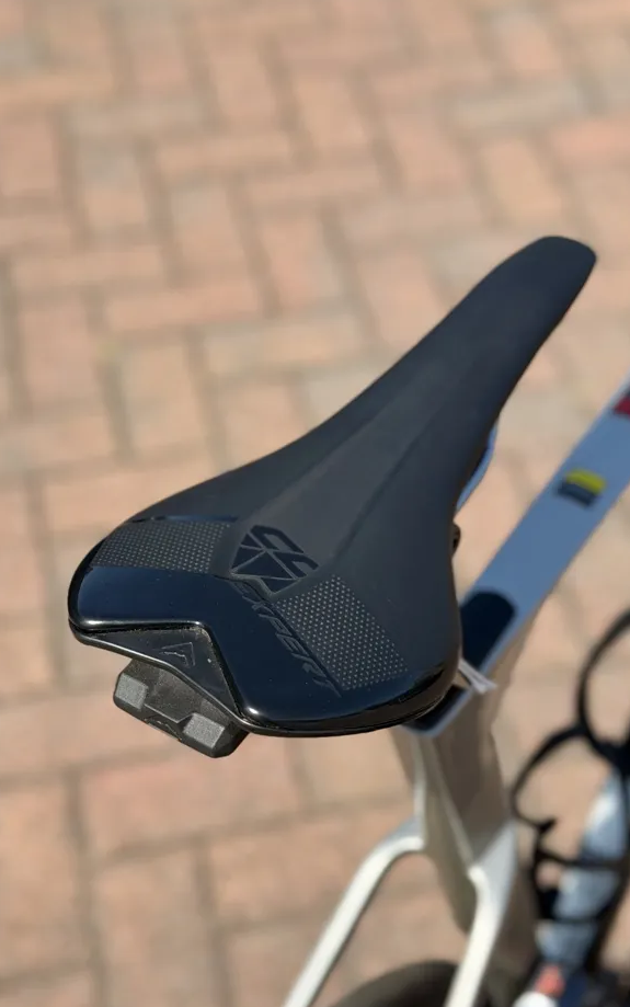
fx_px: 1620
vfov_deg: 34.5
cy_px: 464
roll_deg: +0.7
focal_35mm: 59
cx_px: 382
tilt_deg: -41.7
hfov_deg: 22.0
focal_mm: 6.76
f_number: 1.78
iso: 64
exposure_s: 1/3378
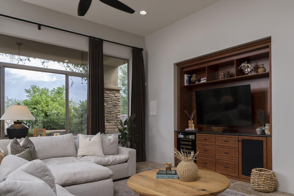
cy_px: 116
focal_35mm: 25
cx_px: 172
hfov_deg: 71.0
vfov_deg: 51.0
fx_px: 204
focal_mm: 18
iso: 200
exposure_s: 1/40
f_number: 7.1
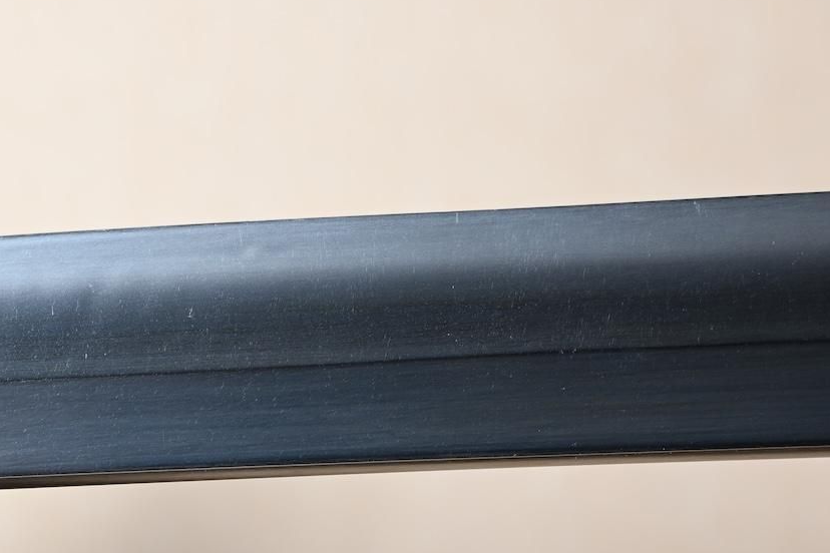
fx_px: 3800
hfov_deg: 12.4
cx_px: 170
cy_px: 340
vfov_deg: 8.3
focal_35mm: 165
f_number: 5
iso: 100
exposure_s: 1/2
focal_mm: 65
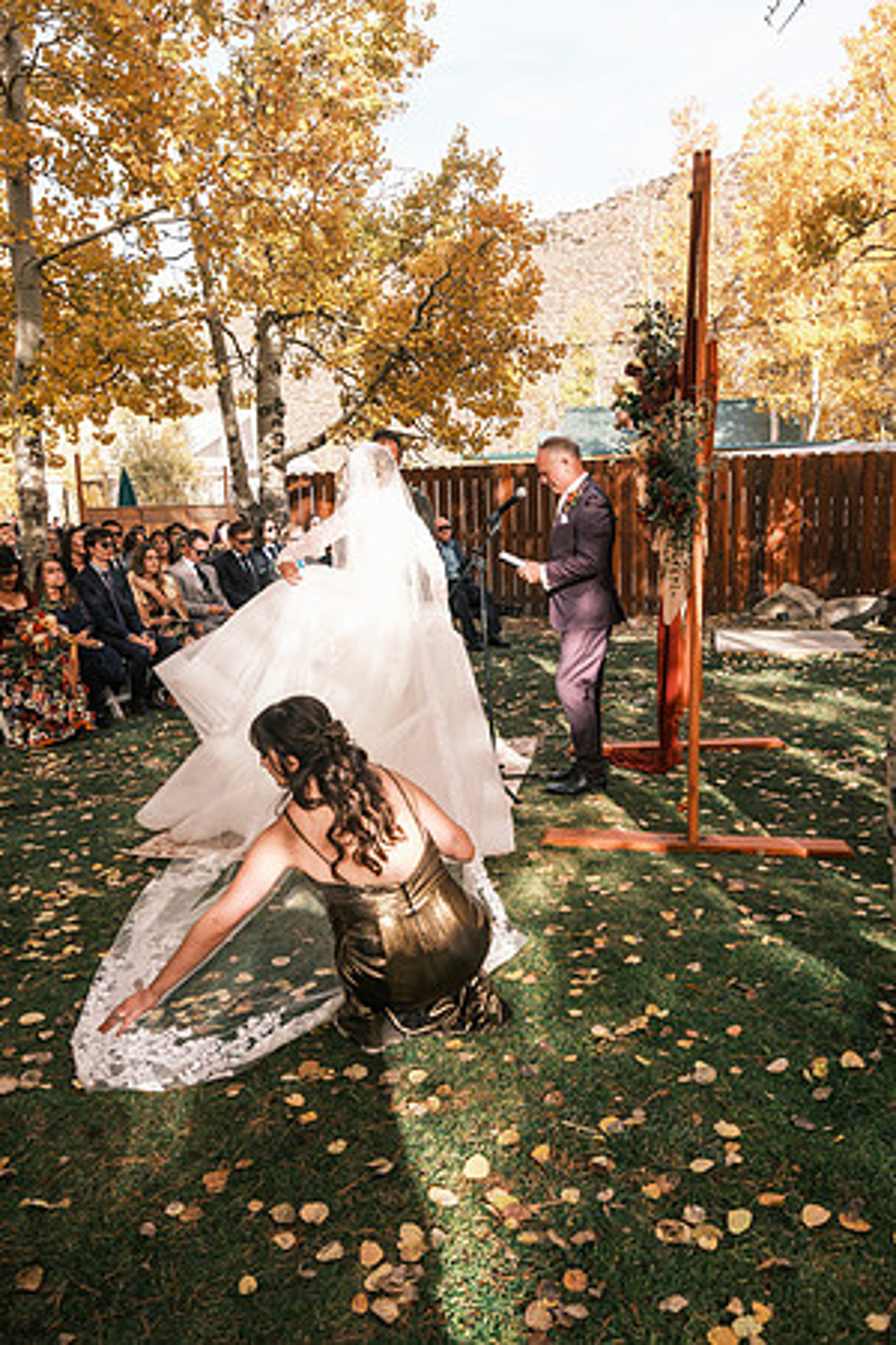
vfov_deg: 67.4
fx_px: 1008
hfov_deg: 47.9
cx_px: 448
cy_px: 672
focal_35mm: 27
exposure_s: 1/125
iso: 160
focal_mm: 18
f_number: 5.6
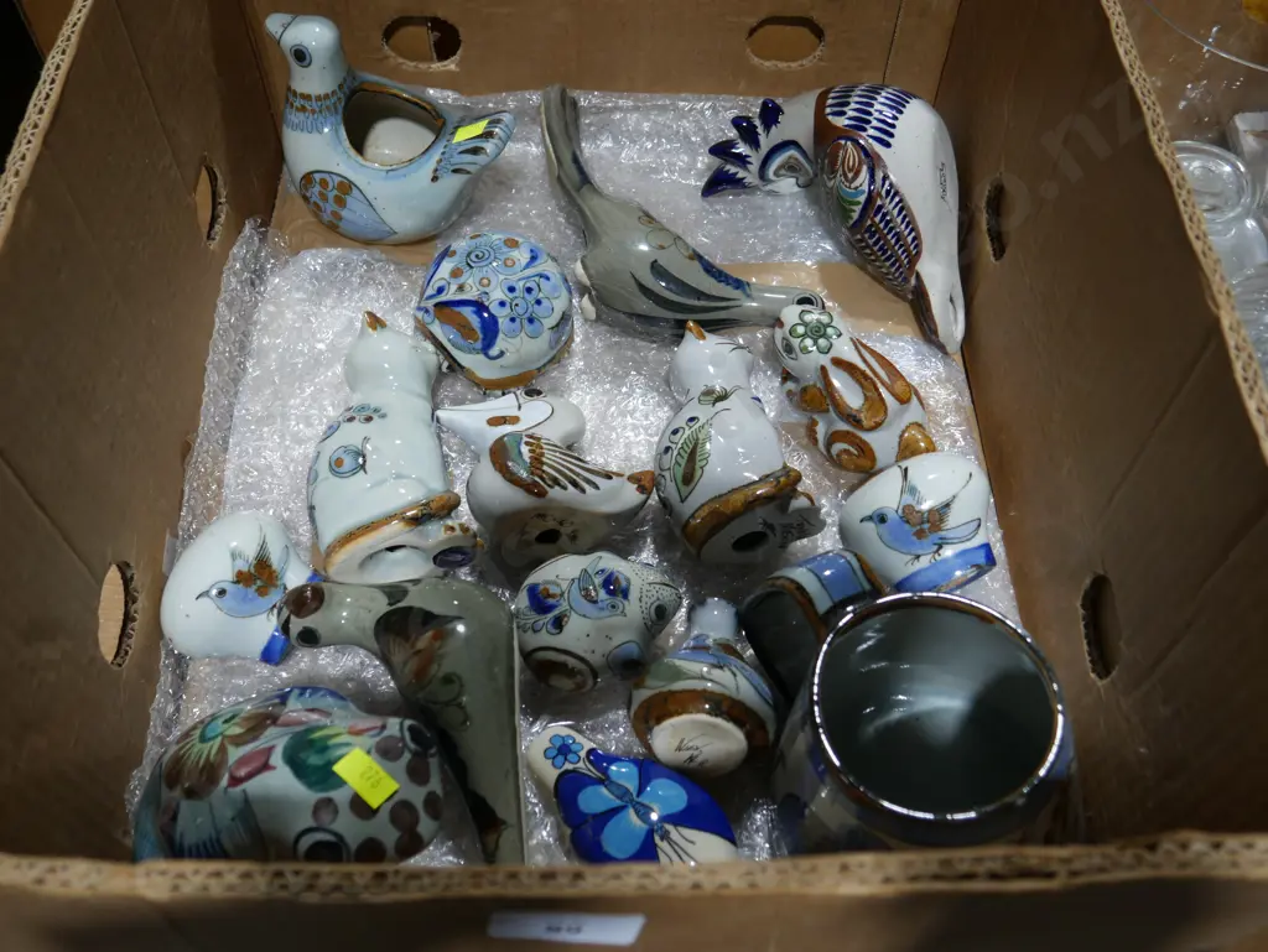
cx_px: 634
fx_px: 1173
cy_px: 476
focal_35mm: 32
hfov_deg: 56.8
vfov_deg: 44.2
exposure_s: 1/60
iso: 200
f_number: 4
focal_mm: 16
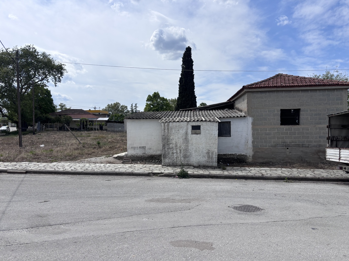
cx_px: 173
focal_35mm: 27
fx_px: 272
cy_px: 134
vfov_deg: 51.3
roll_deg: +0.5
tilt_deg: -1.5
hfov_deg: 65.3
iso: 50
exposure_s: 1/6711
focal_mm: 5.96
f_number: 1.6
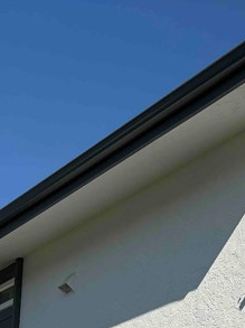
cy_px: 427
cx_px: 294
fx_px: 861
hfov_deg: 15.6
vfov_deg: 19.8
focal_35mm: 91
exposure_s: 1/6329
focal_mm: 5.96
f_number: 1.6
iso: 50
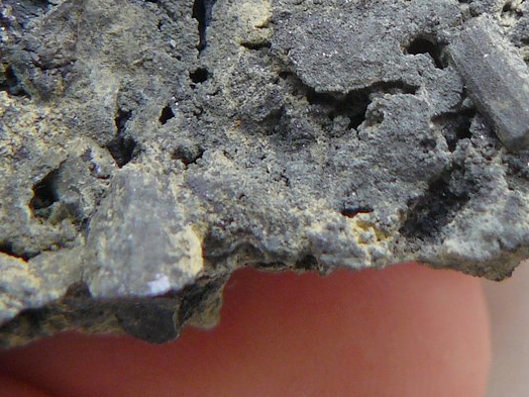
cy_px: 3
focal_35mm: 110
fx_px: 1681
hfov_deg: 17.8
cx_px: 175
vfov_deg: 13.3
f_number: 3.2
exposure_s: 1/125
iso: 100
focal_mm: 6
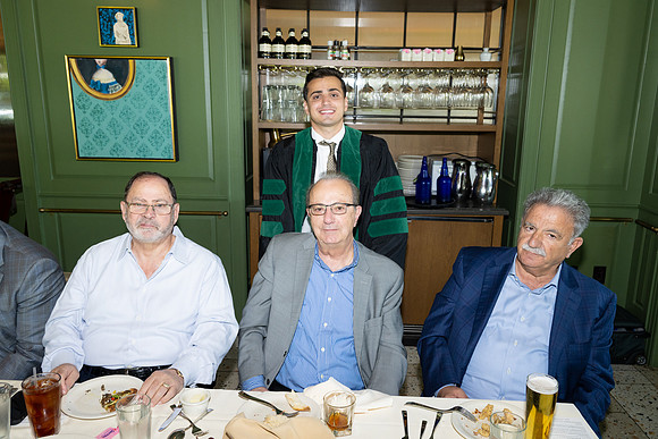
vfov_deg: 46.4
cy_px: 220
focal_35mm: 28
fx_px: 512
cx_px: 329
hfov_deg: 65.5
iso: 800
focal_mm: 28
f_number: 5.6
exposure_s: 1/80
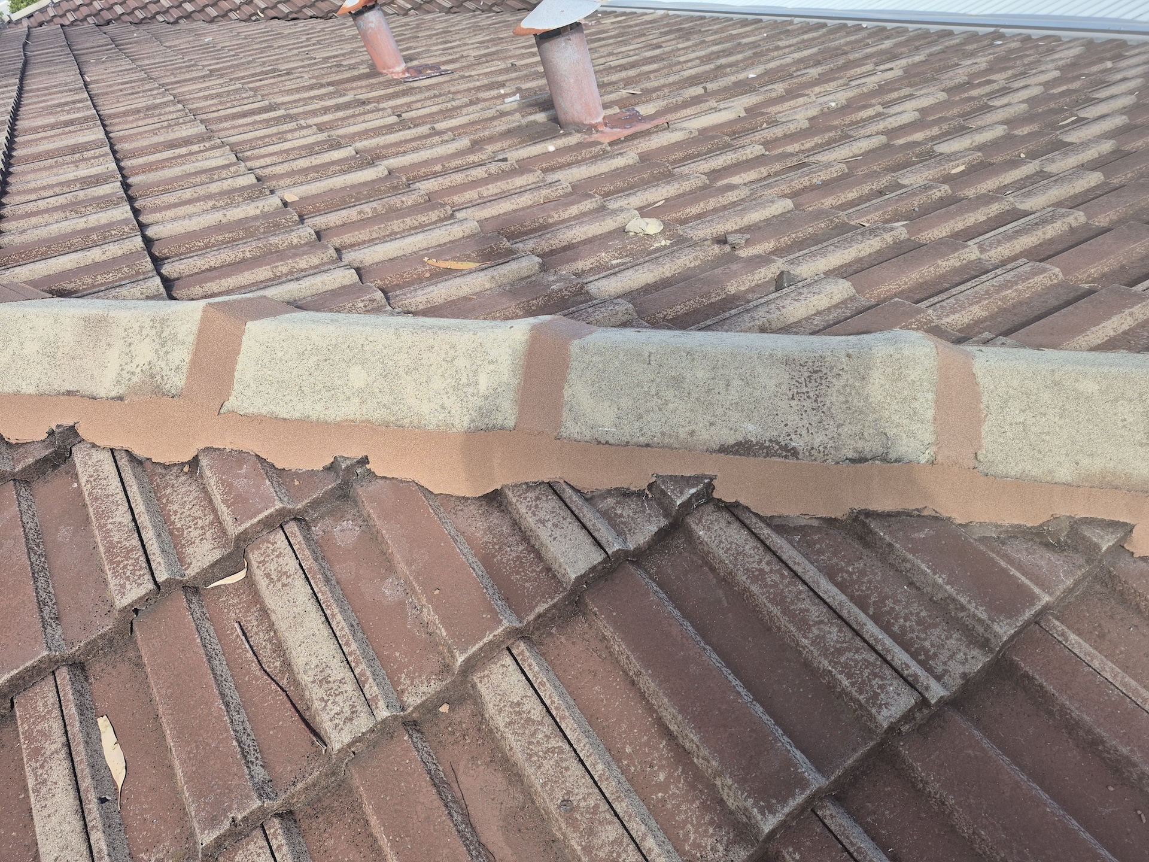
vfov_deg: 58.9
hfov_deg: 73.9
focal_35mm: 23
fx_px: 763
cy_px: 431
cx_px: 574
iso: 25
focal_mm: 5.4
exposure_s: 1/503
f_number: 1.8
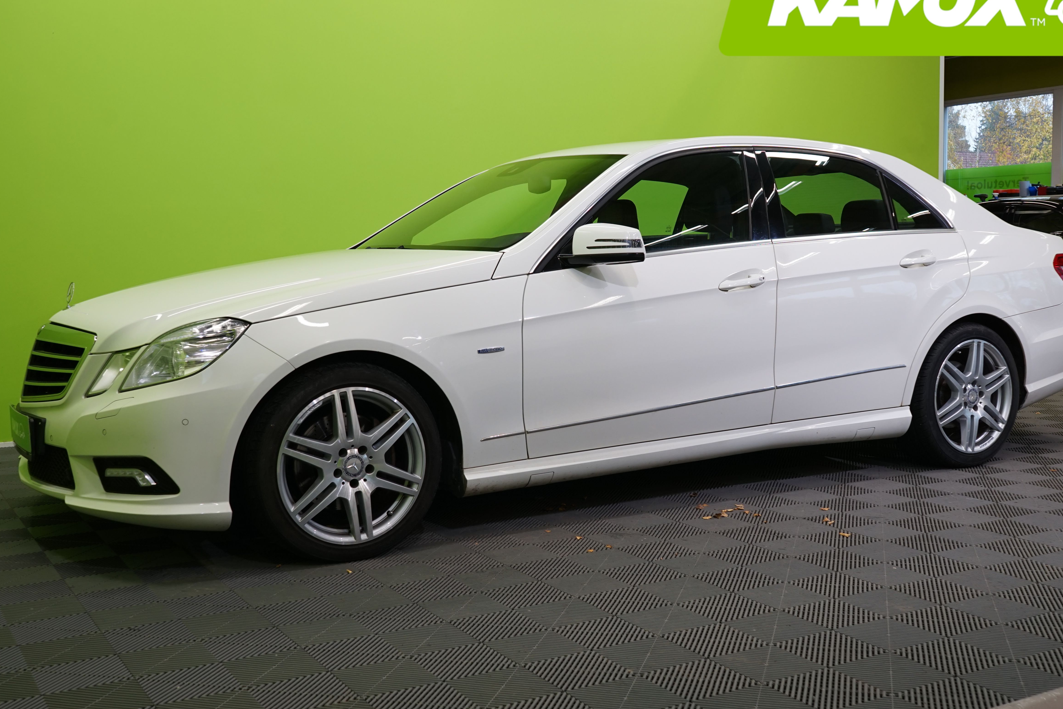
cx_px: 548
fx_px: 1181
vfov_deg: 33.4
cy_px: 352
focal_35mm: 40
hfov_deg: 48.5
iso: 500
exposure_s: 1/40
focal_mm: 31
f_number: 6.3
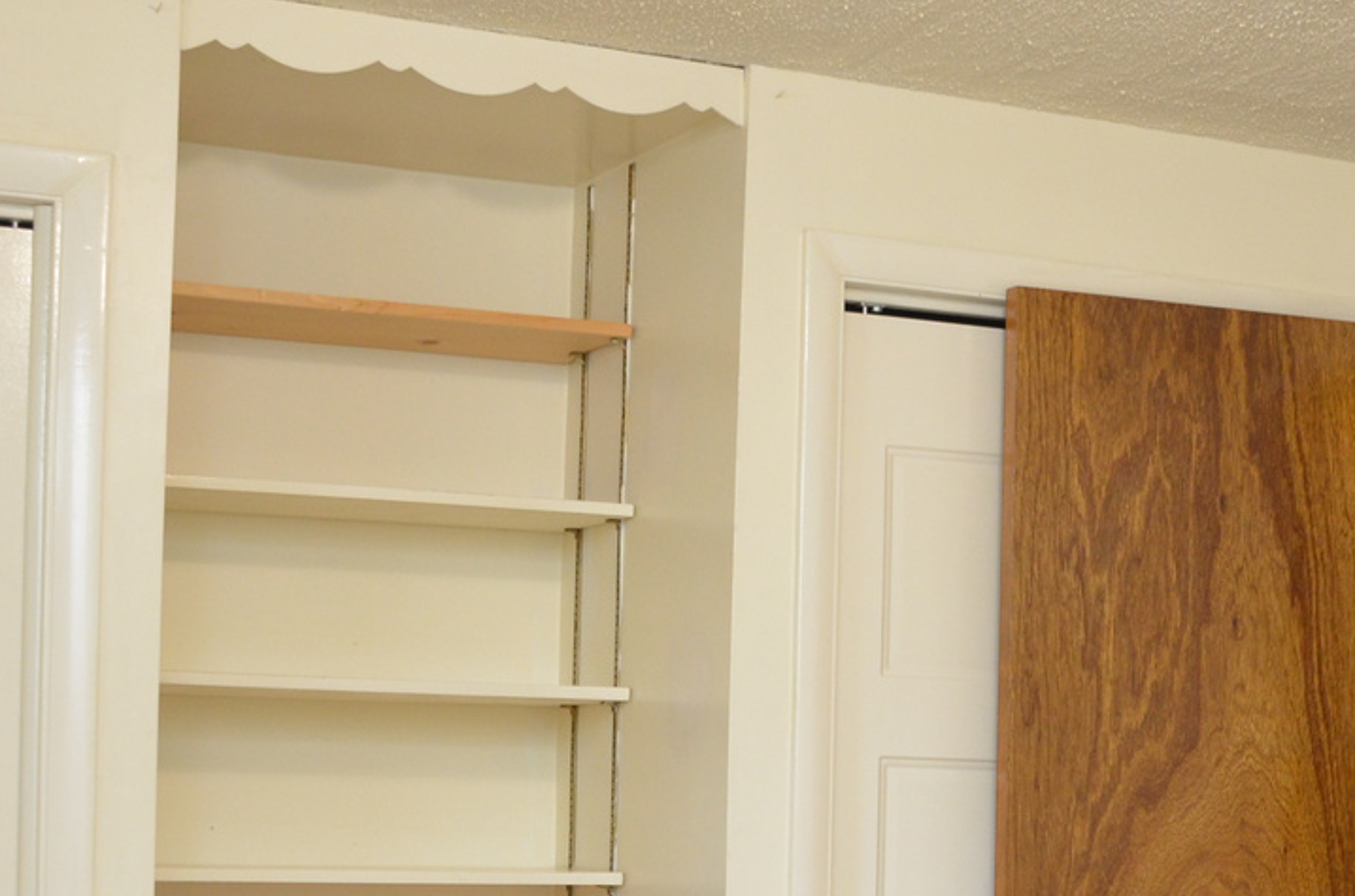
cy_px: 866
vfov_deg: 17.3
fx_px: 2891
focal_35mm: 77
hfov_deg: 26.0
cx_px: 1057
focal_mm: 18
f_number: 4
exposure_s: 1/60
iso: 640
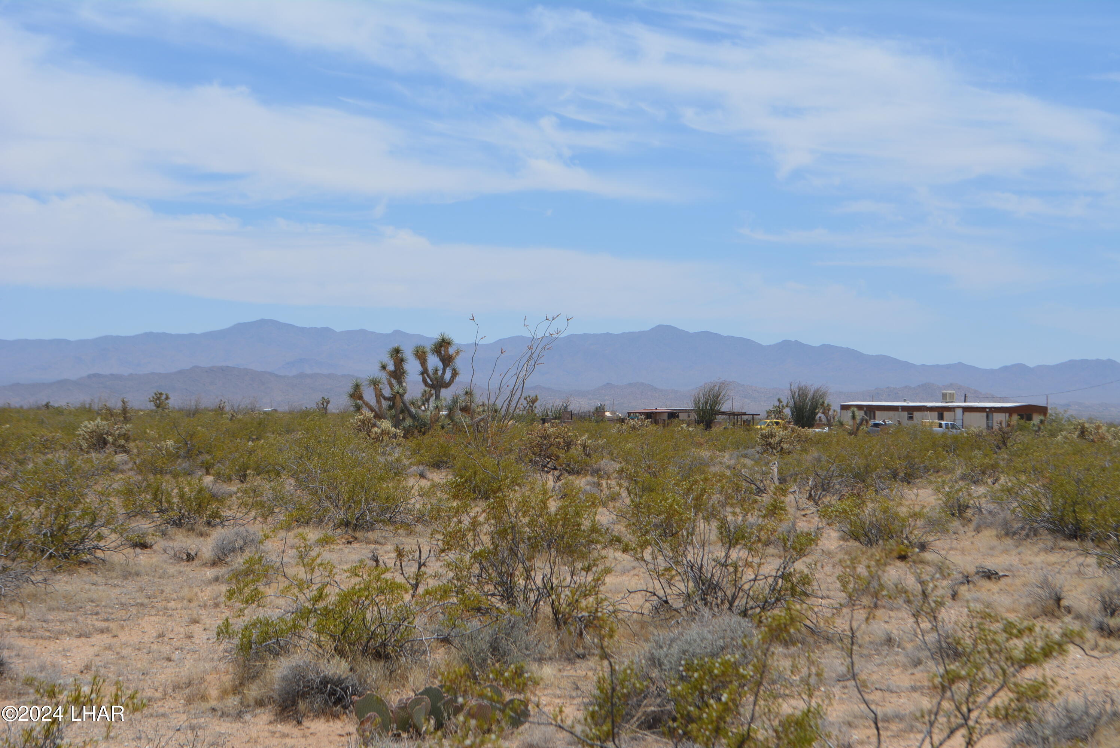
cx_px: 560
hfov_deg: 30.5
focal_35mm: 66
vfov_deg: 20.6
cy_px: 374
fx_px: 2055
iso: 100
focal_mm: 44
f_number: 9
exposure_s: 1/320
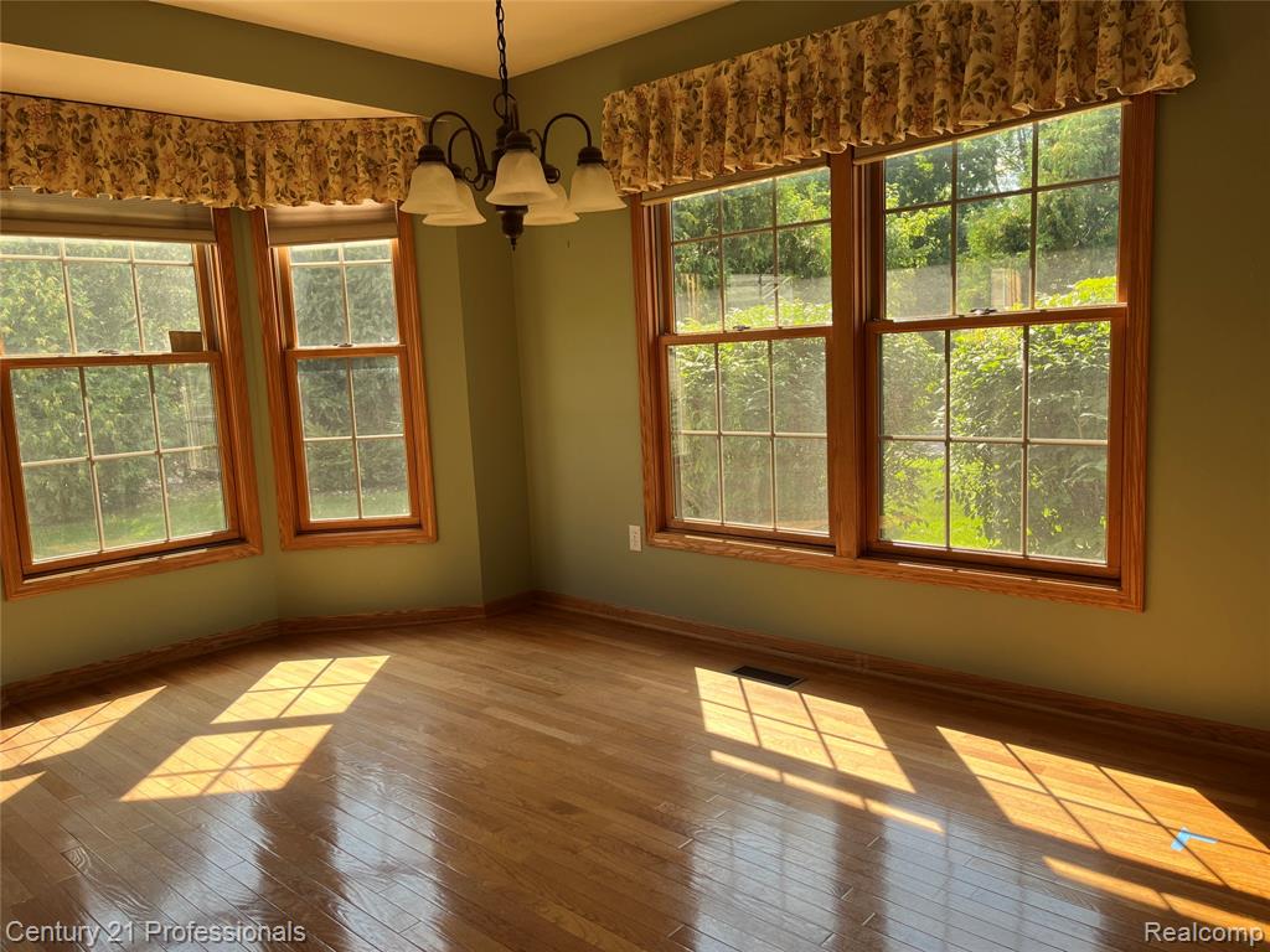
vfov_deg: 53.1
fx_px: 954
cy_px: 476
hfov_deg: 67.3
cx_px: 635
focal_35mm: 26
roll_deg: +3.0
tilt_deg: -7.9
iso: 50
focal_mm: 5.1
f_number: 1.6
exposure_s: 1/188
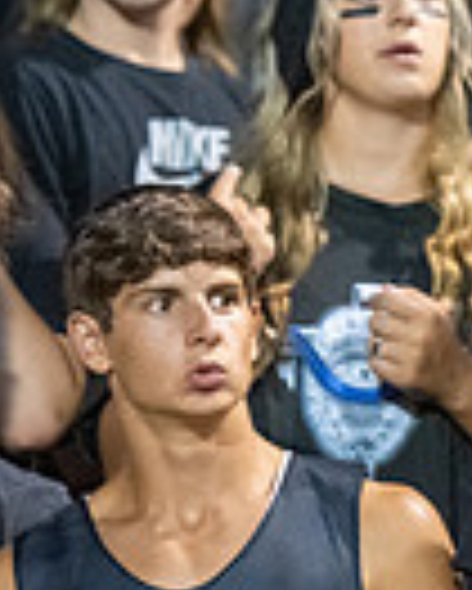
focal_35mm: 521
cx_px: 1160
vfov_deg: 3.7
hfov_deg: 2.9
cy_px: 466
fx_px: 9087
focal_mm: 125
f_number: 2.8
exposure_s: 1/400
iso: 6400
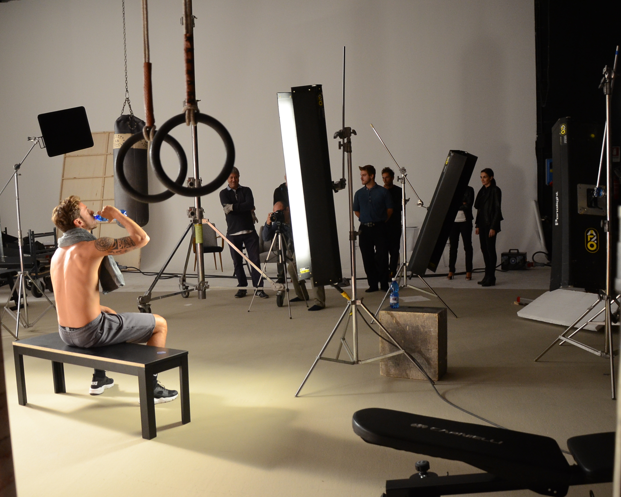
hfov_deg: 54.2
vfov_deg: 44.5
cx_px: 287
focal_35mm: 33
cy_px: 267
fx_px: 607
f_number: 3.5
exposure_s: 1/100
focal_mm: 18
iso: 1250
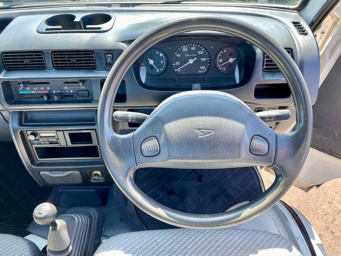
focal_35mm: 25
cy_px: 128
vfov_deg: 54.9
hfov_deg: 69.4
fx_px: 246
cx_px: 170
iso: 40
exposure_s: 1/121
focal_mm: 5.1
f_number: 1.6
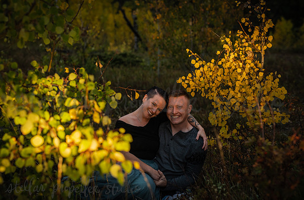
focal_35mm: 58
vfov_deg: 23.3
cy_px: 84
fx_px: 486
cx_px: 129
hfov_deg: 34.7
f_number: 2.5
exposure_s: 1/640
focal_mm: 50
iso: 400
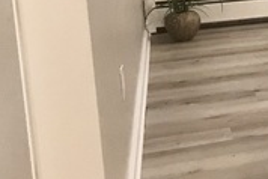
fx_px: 812
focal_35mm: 109
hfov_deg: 16.0
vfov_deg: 12.3
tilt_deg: -9.3
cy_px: -29
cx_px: 477
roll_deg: +1.0
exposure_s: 1/15
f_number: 1.8
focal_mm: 3.99
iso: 64
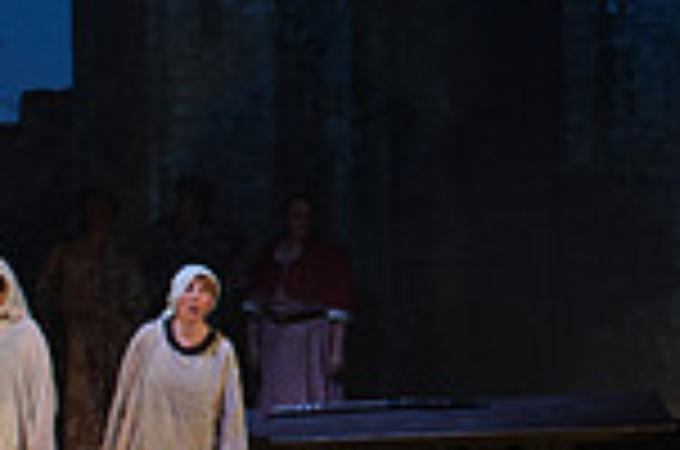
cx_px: 594
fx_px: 2563
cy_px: 171
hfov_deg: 15.0
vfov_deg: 10.0
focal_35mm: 136
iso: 1000
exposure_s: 1/60
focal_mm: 24
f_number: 3.5
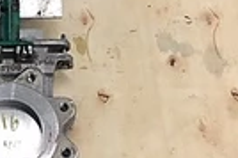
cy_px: 69
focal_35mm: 90
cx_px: 39
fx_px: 594
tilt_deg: -58.4
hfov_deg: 22.3
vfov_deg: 15.1
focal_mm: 4.15
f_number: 2.2
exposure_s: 1/30
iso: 100
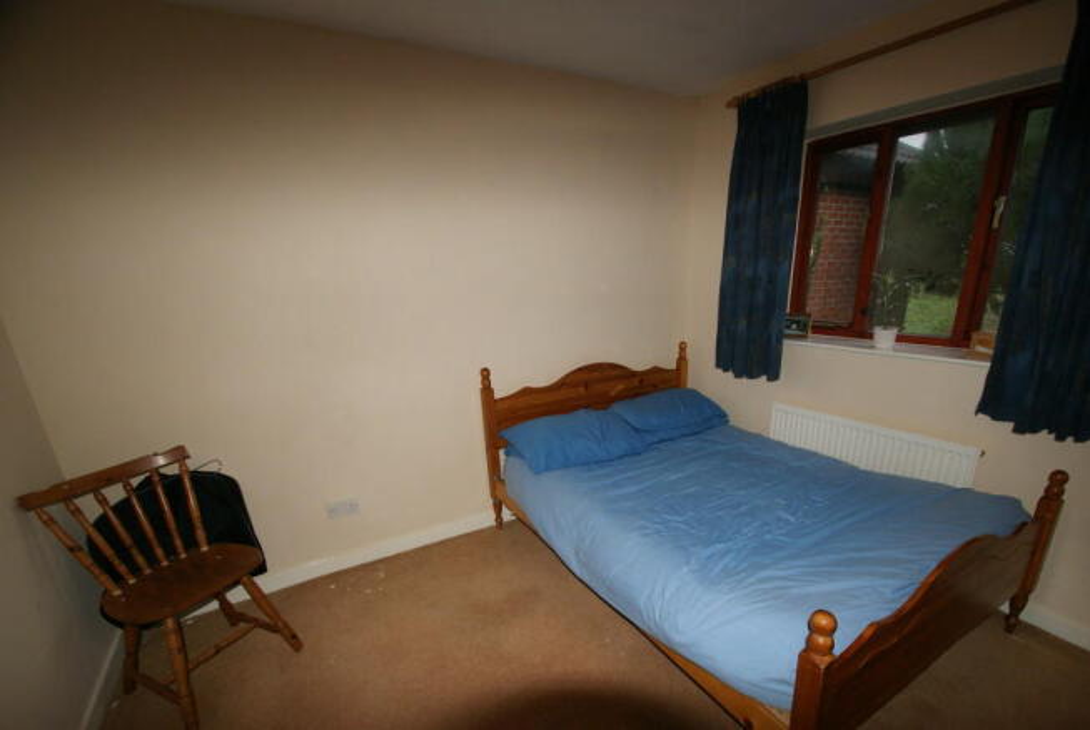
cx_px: 545
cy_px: 365
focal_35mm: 15
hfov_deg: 100.3
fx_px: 455
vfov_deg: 77.5
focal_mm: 10
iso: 400
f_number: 5.6
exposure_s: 1/60
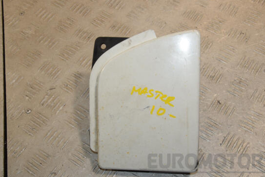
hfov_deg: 37.5
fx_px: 390
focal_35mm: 53
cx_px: 139
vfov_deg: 25.5
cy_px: 96
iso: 800
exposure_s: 1/200
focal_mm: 32
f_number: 11
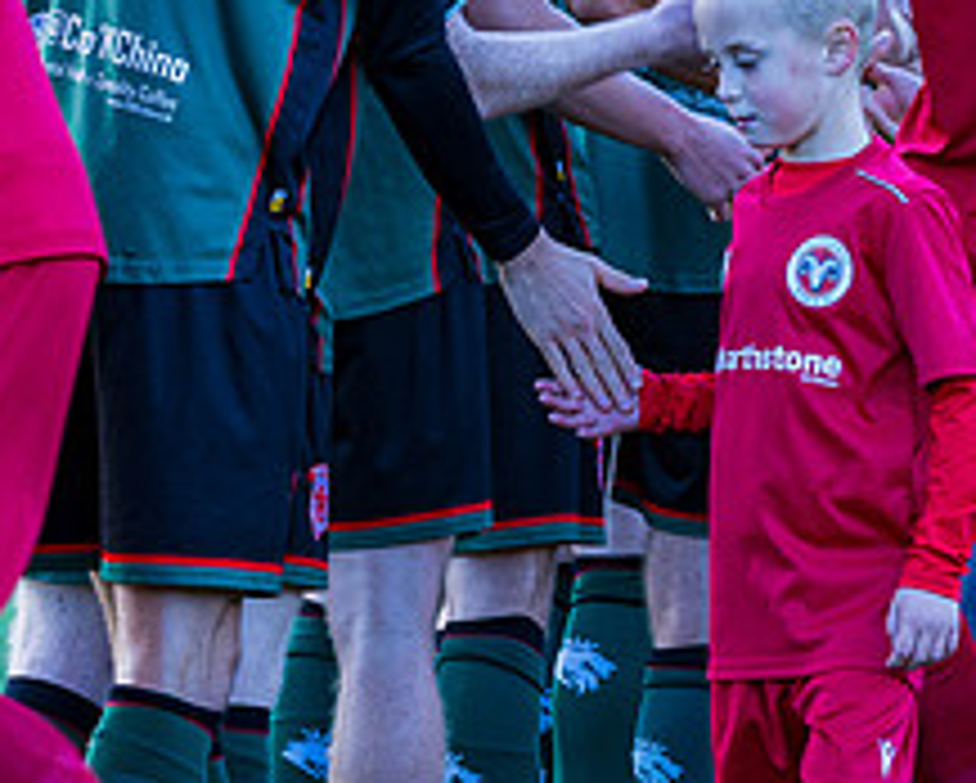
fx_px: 10379
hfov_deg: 5.4
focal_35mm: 359
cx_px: 774
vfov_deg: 4.3
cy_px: 432
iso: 200
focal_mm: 82
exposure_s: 1/200
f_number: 5
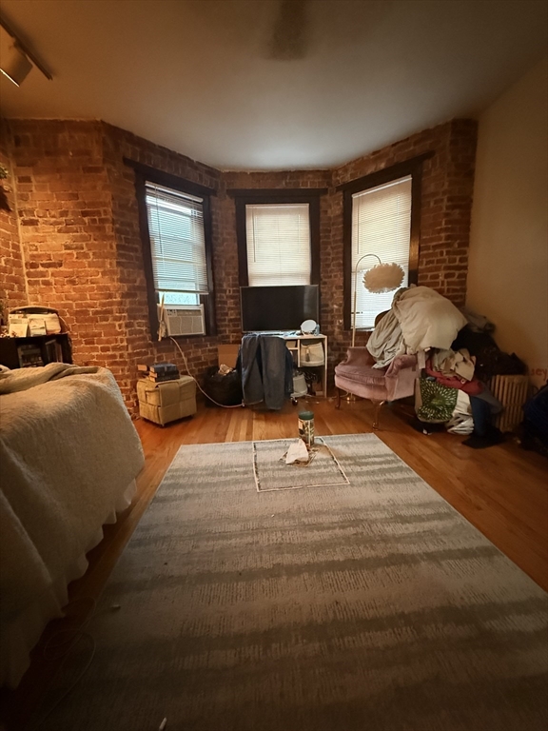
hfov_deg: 85.7
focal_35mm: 14
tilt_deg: -7.9
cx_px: 274
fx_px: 296
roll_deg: +1.8
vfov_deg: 102.1
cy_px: 366
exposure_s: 1/30
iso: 1250
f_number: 2.2
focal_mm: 2.22
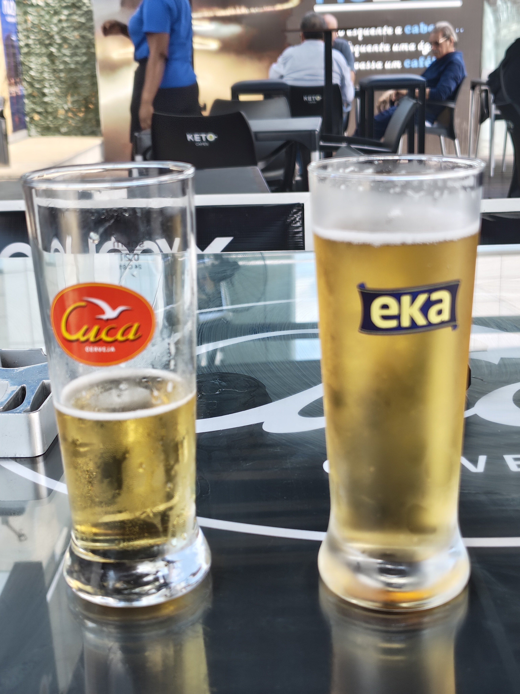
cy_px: 347
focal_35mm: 50
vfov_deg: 38.2
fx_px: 1001
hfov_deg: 29.1
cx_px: 260
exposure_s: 1/100
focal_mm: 5.56
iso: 195
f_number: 1.88
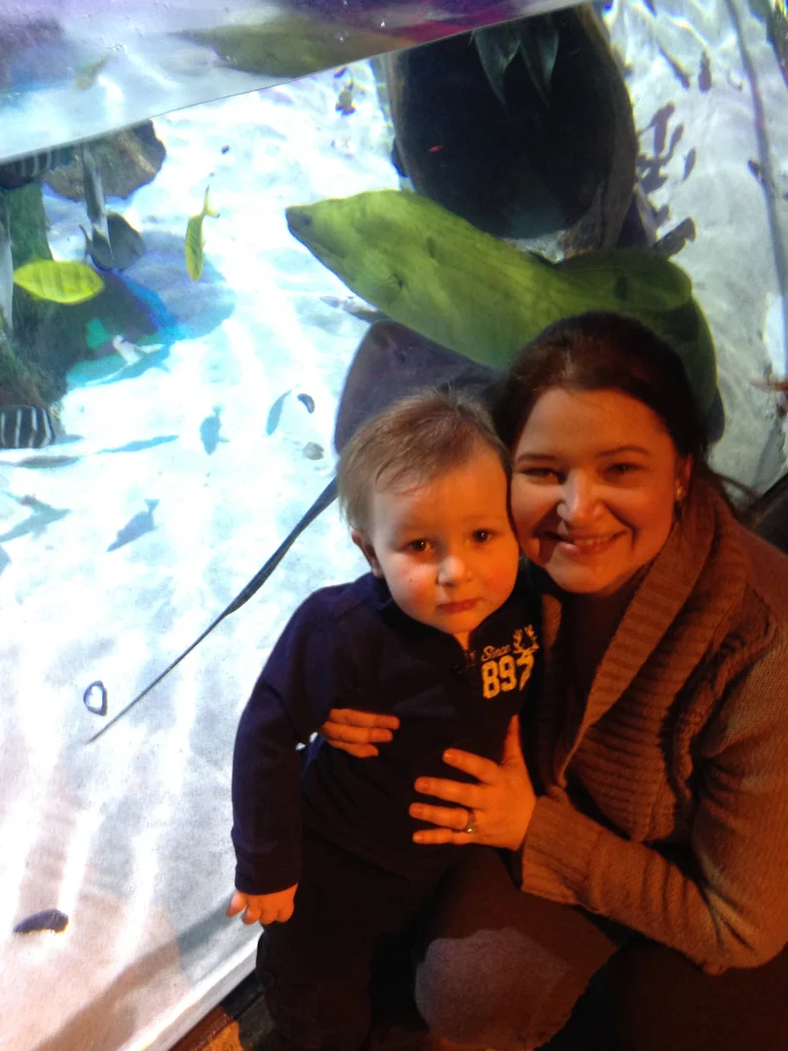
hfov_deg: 42.9
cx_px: 394
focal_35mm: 33
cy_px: 526
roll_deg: +1.6
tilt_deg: -39.0
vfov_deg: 55.4
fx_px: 1002
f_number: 2.4
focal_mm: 4.12
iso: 160
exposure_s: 1/20
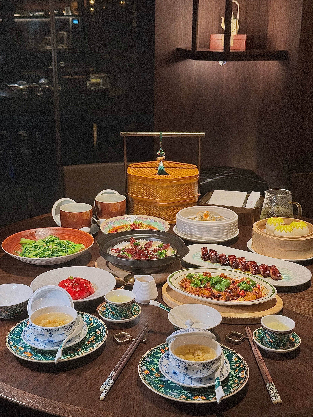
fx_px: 579
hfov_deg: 30.3
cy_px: 208
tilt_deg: -16.2
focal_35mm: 48
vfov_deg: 39.7
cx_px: 156
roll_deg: -0.8
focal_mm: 6.76
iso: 80
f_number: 1.78
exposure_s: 1/61
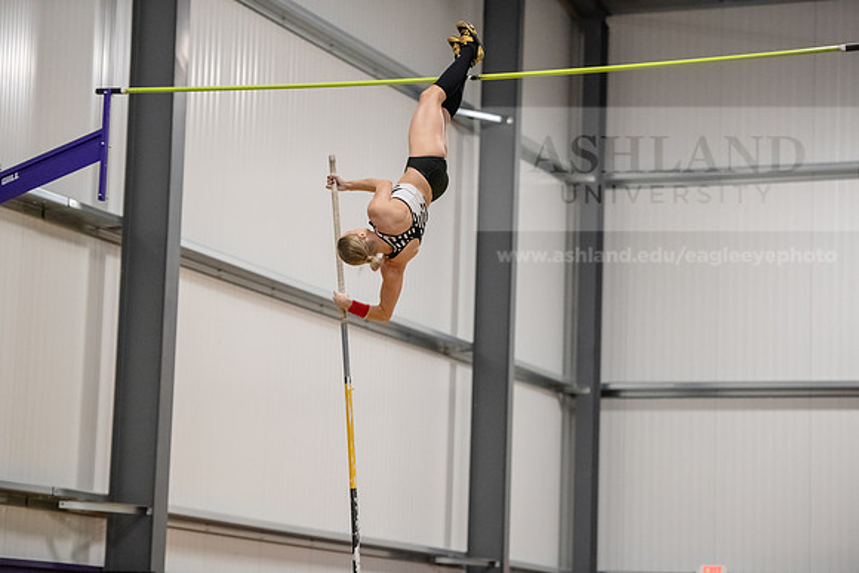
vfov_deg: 12.2
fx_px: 2673
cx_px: 430
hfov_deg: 18.3
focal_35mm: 112
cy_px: 286
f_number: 2.8
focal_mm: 112
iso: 6400
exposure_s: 1/800
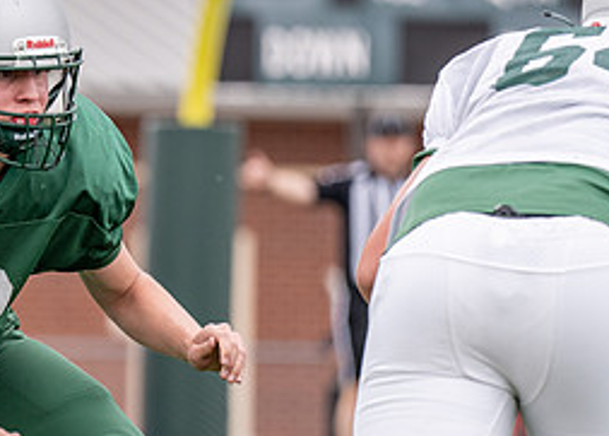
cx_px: -6
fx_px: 7562
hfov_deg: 4.6
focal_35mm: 437
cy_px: 399
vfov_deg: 3.3
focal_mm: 144
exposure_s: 1/2500
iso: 250
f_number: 2.8
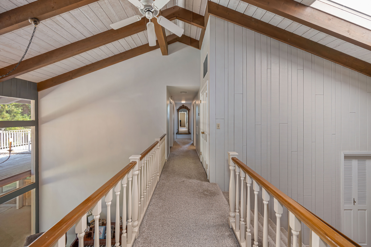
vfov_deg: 81.2
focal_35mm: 14
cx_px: 186
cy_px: 124
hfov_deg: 104.3
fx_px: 144
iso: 640
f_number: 6.3
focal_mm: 14
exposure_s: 1/80
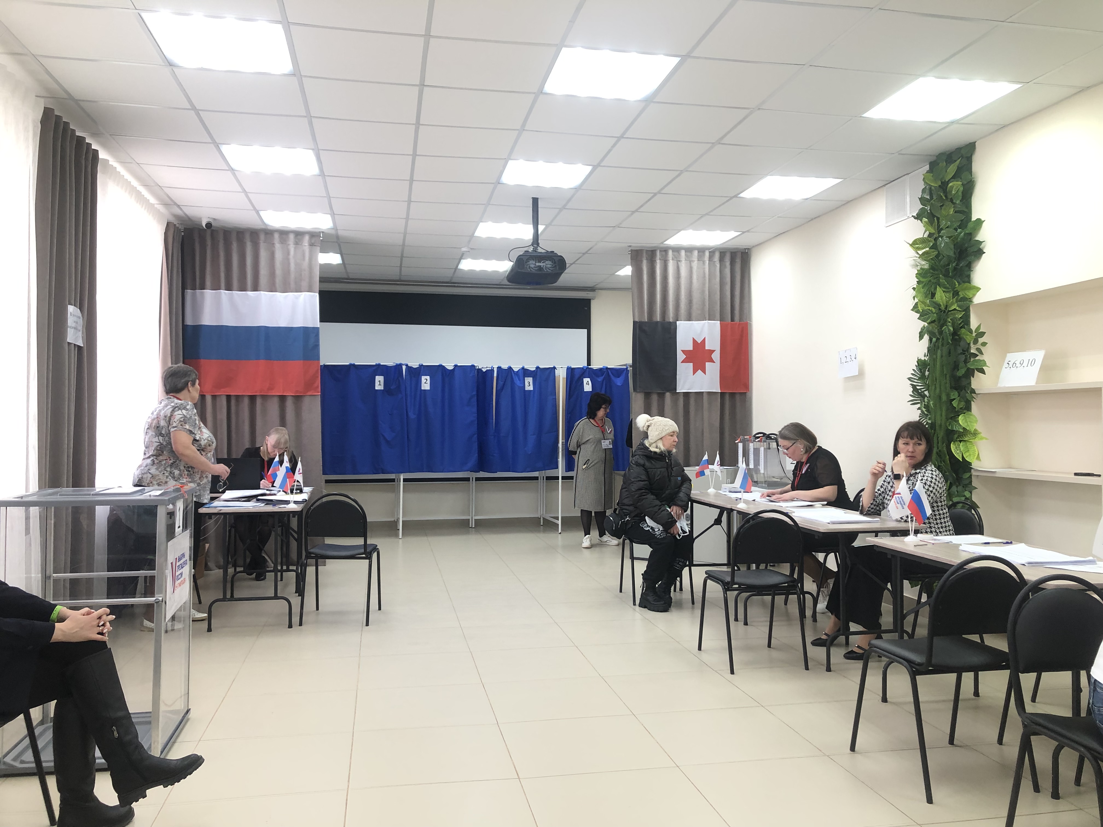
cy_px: 414
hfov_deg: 63.4
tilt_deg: -1.9
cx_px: 552
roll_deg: +0.3
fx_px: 892
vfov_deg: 49.7
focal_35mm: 28
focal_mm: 3.99
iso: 25
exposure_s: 1/33
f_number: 1.8
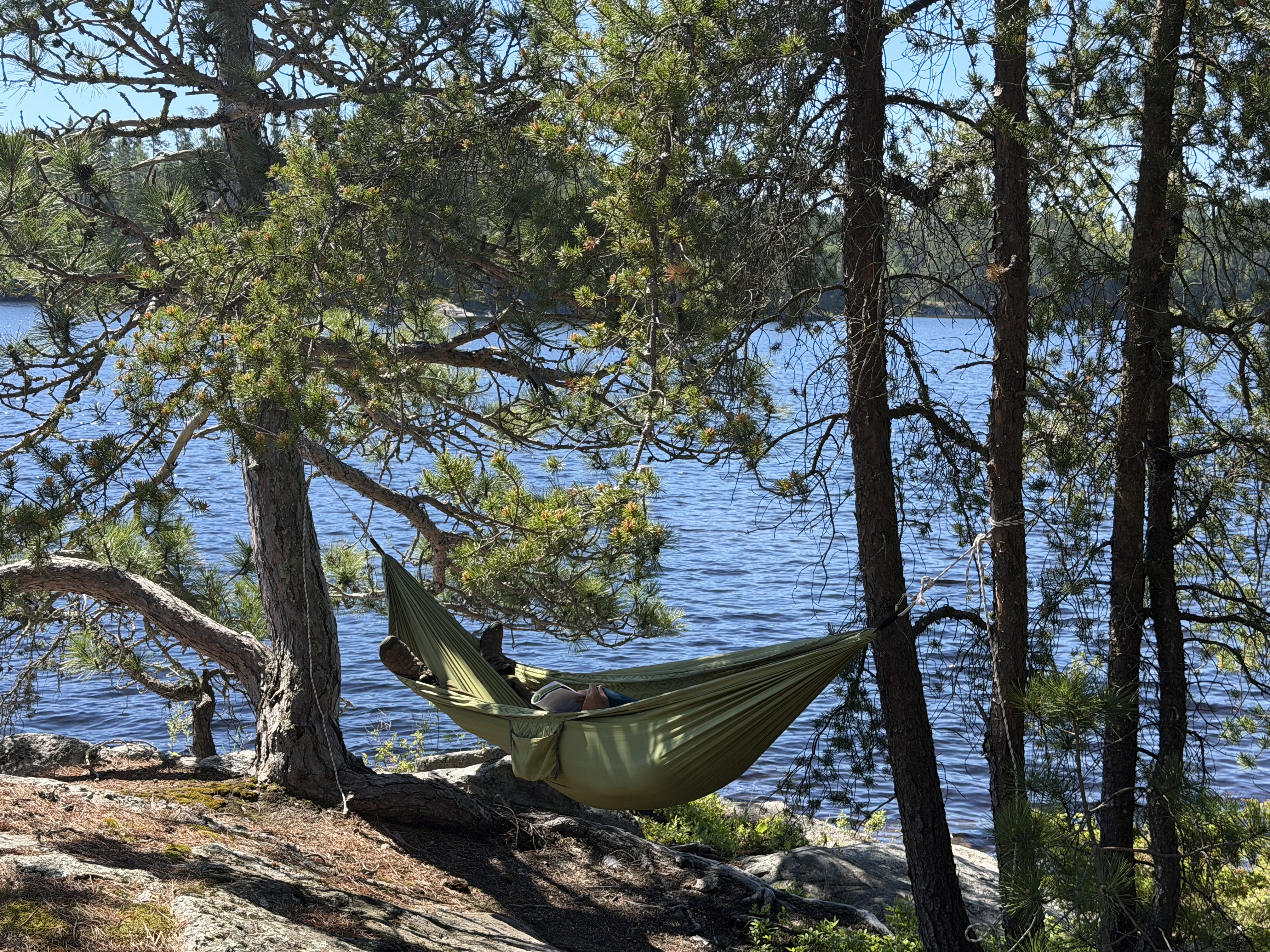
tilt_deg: -6.4
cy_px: 476
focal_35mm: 48
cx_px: 635
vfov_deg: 30.3
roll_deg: -1.5
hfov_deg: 39.7
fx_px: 1761
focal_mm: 6.76
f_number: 1.78
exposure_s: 1/2088
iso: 80
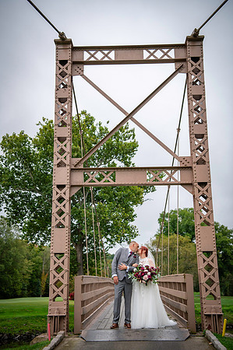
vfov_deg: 42.8
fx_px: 448
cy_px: 175
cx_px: 116
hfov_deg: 29.2
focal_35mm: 46
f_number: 3.5
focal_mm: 46
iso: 800
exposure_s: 1/2000
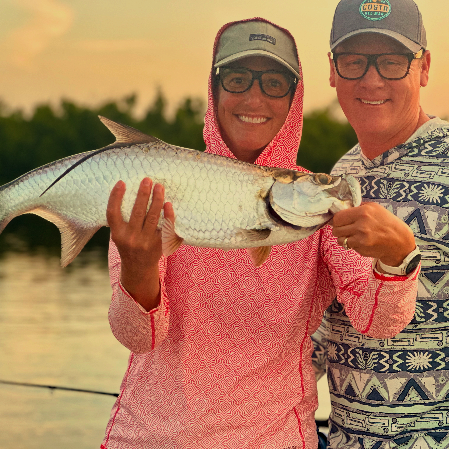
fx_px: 1335
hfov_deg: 19.1
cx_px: 218
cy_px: 224
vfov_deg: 19.1
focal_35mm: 91
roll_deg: -1.1
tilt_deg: -0.5
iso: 125
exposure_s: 1/121
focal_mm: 9
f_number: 2.8
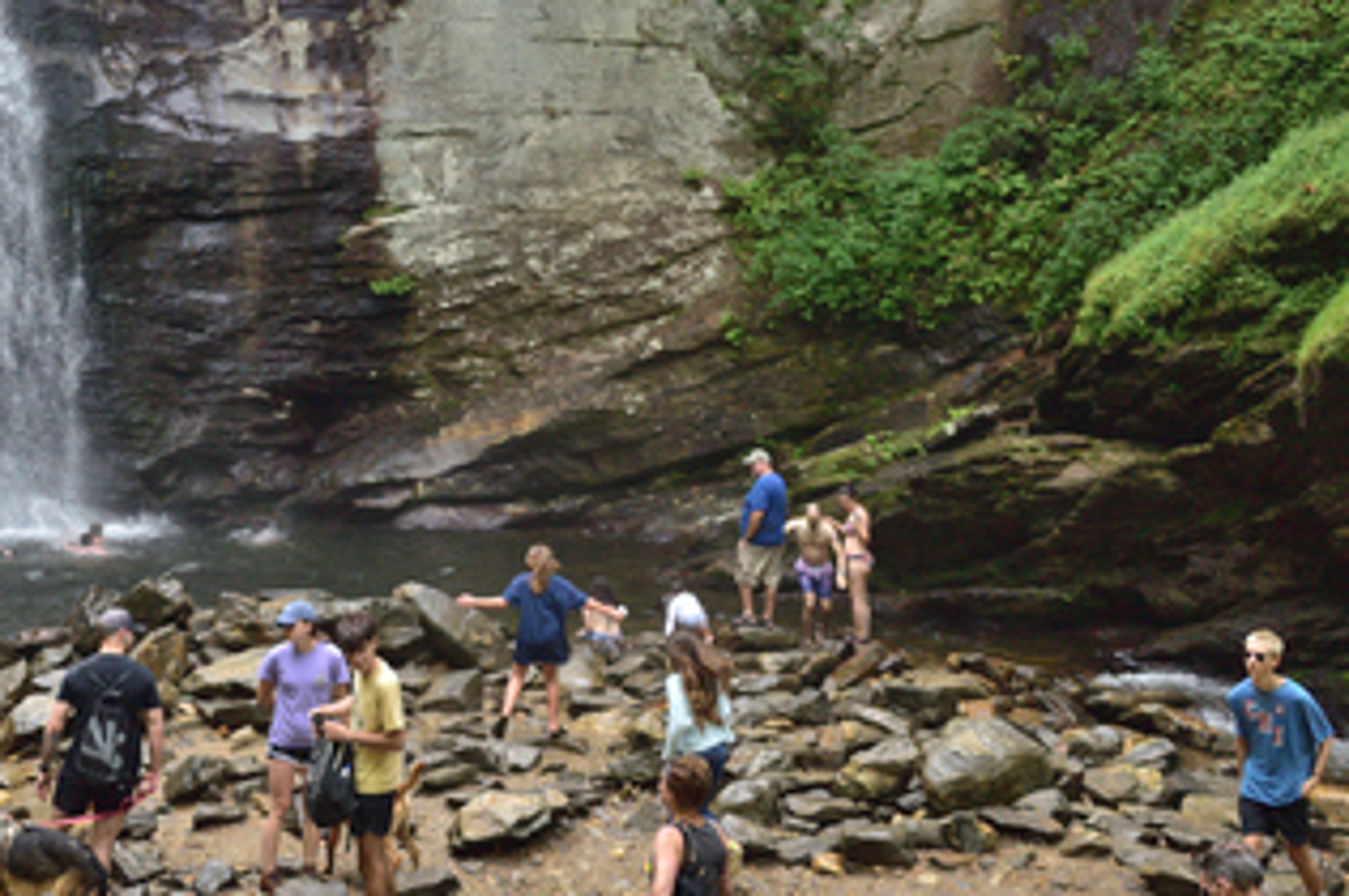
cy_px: 301
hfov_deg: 34.8
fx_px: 2092
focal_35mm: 56
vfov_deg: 24.1
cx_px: 299
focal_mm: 21
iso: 800
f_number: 3.8
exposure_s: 1/1000
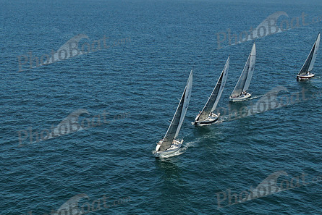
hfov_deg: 30.9
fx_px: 582
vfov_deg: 20.8
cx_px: 174
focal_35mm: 65
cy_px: 157
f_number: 3.8
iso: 100
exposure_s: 1/1000
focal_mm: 8.6
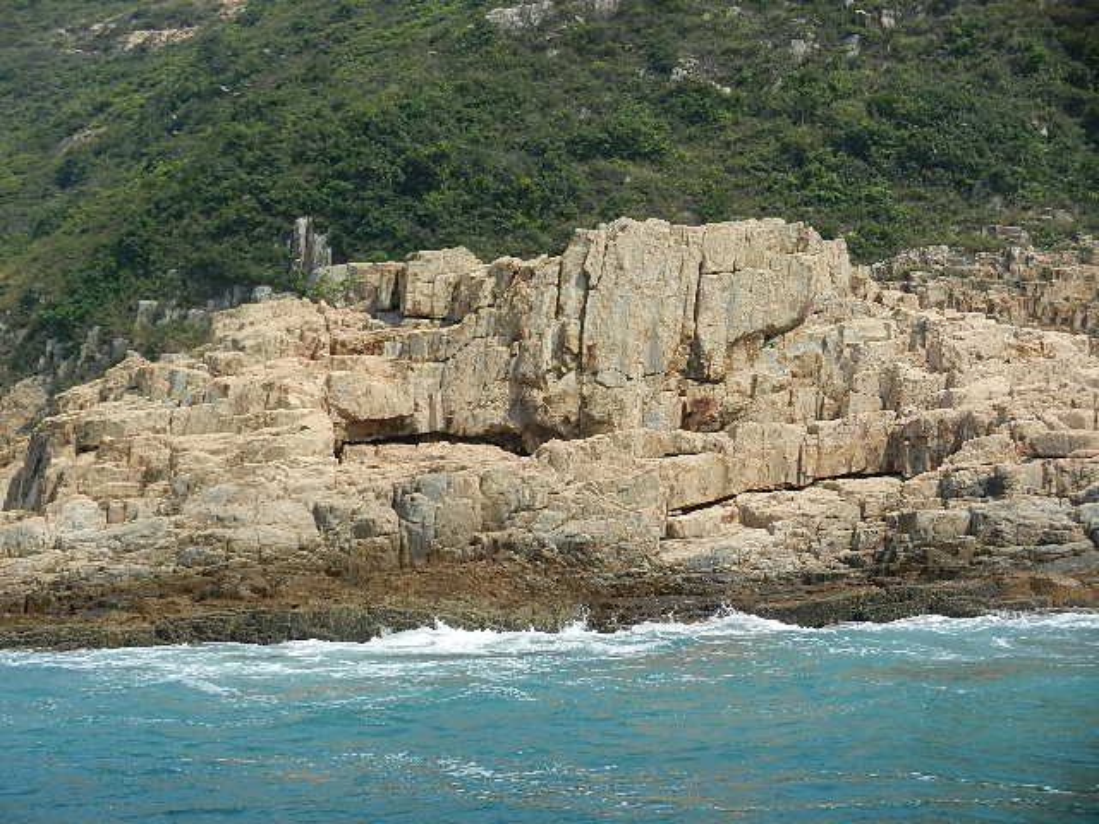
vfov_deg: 14.0
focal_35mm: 106
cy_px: 412
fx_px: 3365
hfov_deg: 18.5
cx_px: 550
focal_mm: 19.1
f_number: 5
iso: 160
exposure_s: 1/1000
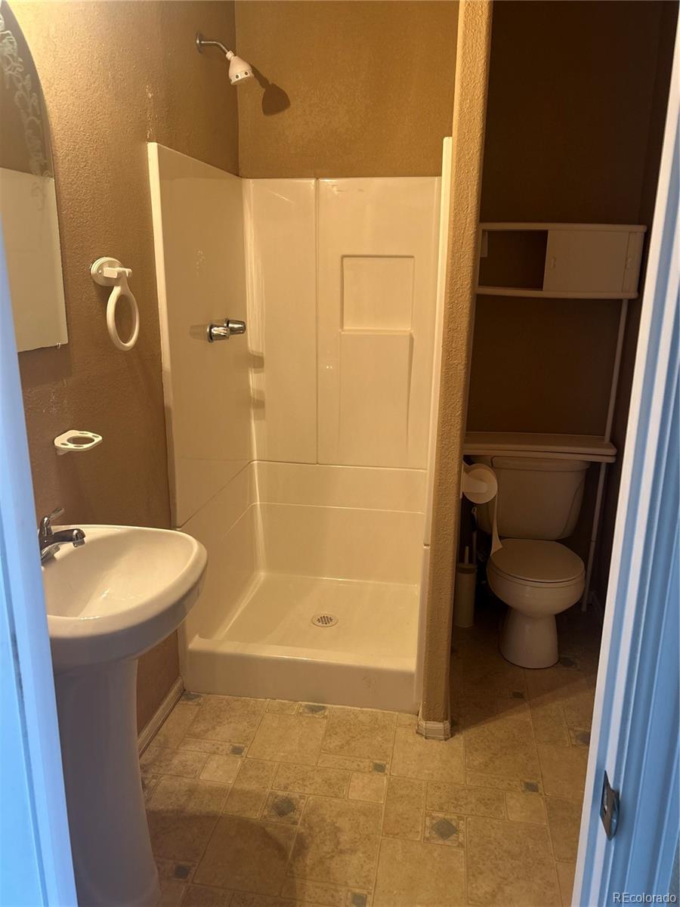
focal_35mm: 26
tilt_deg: -14.9
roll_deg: -0.8
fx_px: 681
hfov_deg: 53.1
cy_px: 454
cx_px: 340
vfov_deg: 67.3
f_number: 1.5
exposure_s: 1/60
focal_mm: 5.7
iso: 250
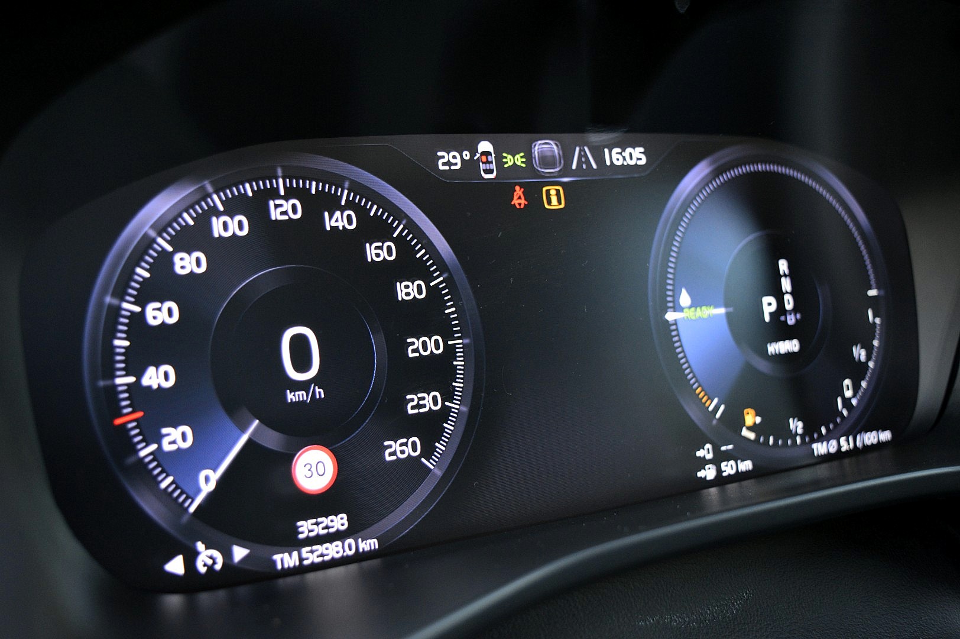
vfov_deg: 29.8
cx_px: 480
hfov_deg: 43.6
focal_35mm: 45
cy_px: 320
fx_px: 1199
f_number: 4.2
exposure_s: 1/50
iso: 800
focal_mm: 30
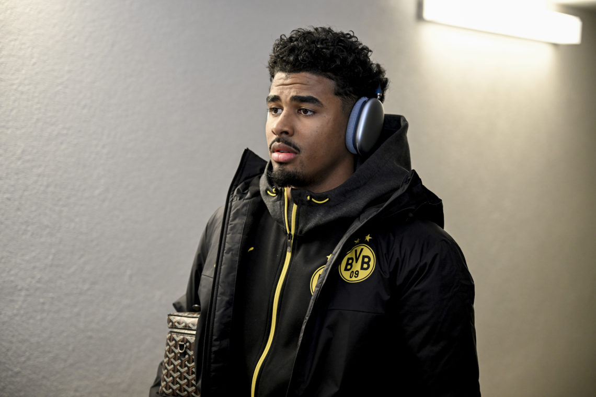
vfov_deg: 21.6
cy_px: 198
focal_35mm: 63
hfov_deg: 31.9
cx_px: 298
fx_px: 1043
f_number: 3.2
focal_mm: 63
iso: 1600
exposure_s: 1/320
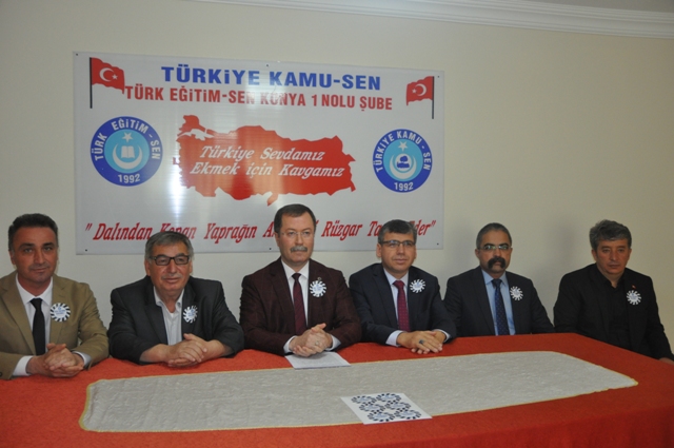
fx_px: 673
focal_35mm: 36
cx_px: 337
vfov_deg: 36.8
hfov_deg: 53.2
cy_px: 224
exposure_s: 1/60
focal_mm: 24
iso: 800
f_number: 3.8
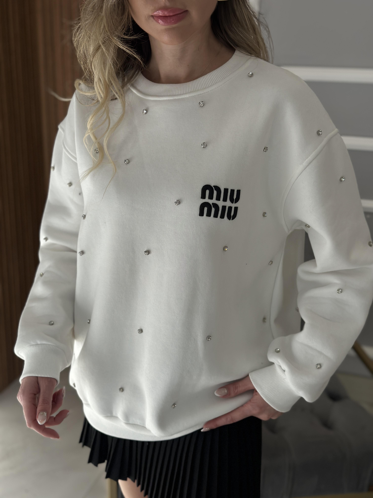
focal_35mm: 48
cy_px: 249
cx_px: 186
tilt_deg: -19.8
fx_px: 690
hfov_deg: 30.3
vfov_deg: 39.7
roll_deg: -1.1
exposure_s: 1/797
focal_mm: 6.86
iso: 80
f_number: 1.78
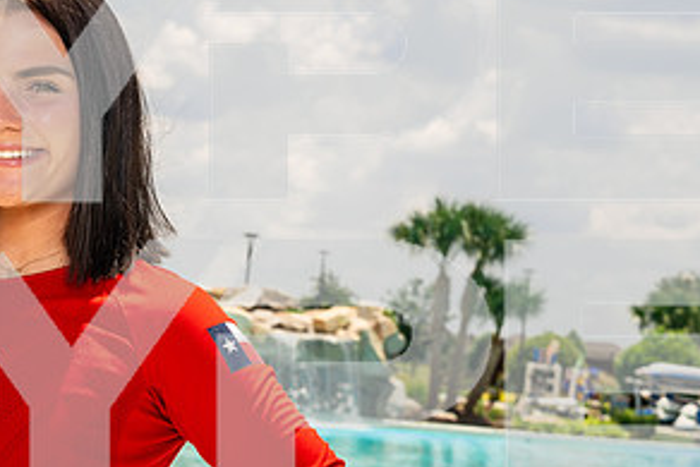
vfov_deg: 9.9
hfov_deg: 14.7
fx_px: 2704
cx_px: 170
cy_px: 368
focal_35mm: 139
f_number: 9
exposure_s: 1/200
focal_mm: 70
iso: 100
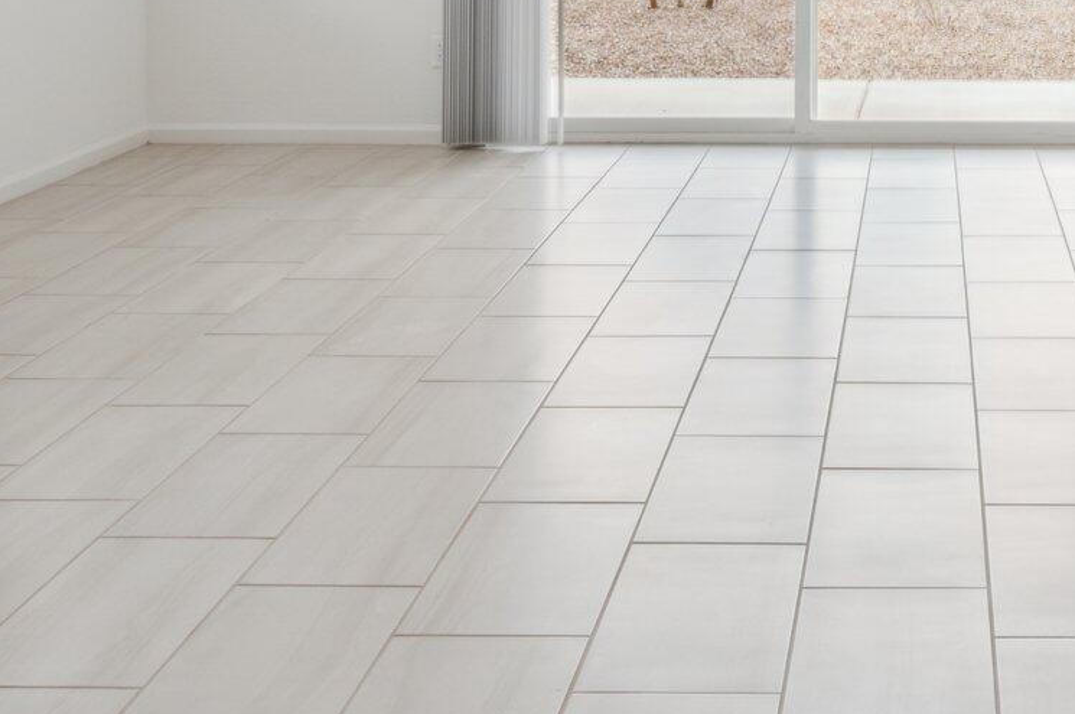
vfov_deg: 19.3
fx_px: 1969
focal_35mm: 66
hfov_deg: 29.6
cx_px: 911
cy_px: -167
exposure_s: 1/125
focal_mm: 24
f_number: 8
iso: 320
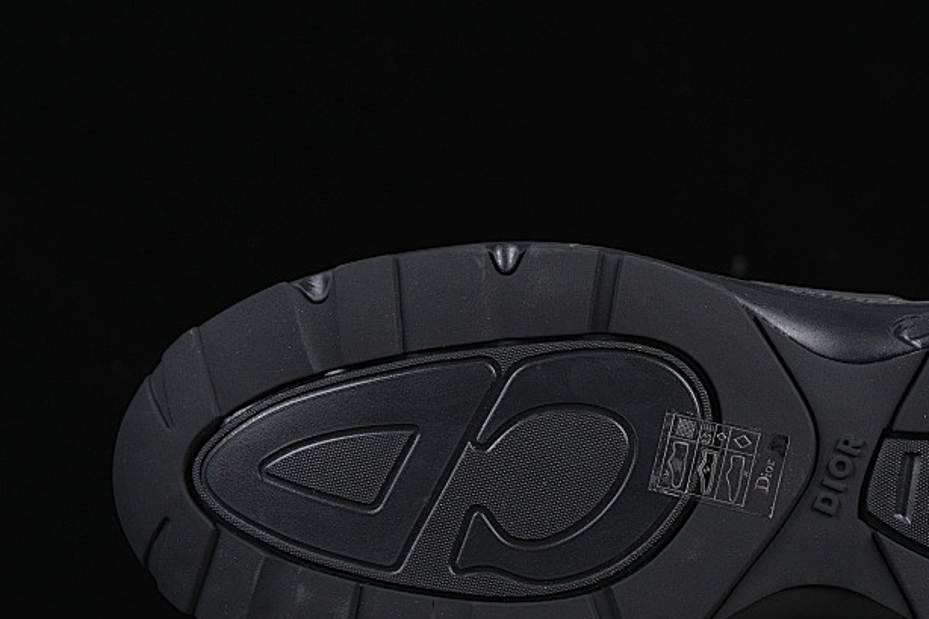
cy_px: 348
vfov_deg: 10.4
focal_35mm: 132
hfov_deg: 15.5
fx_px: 3405
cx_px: 710
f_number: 6.3
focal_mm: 50
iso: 160
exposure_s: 1/60
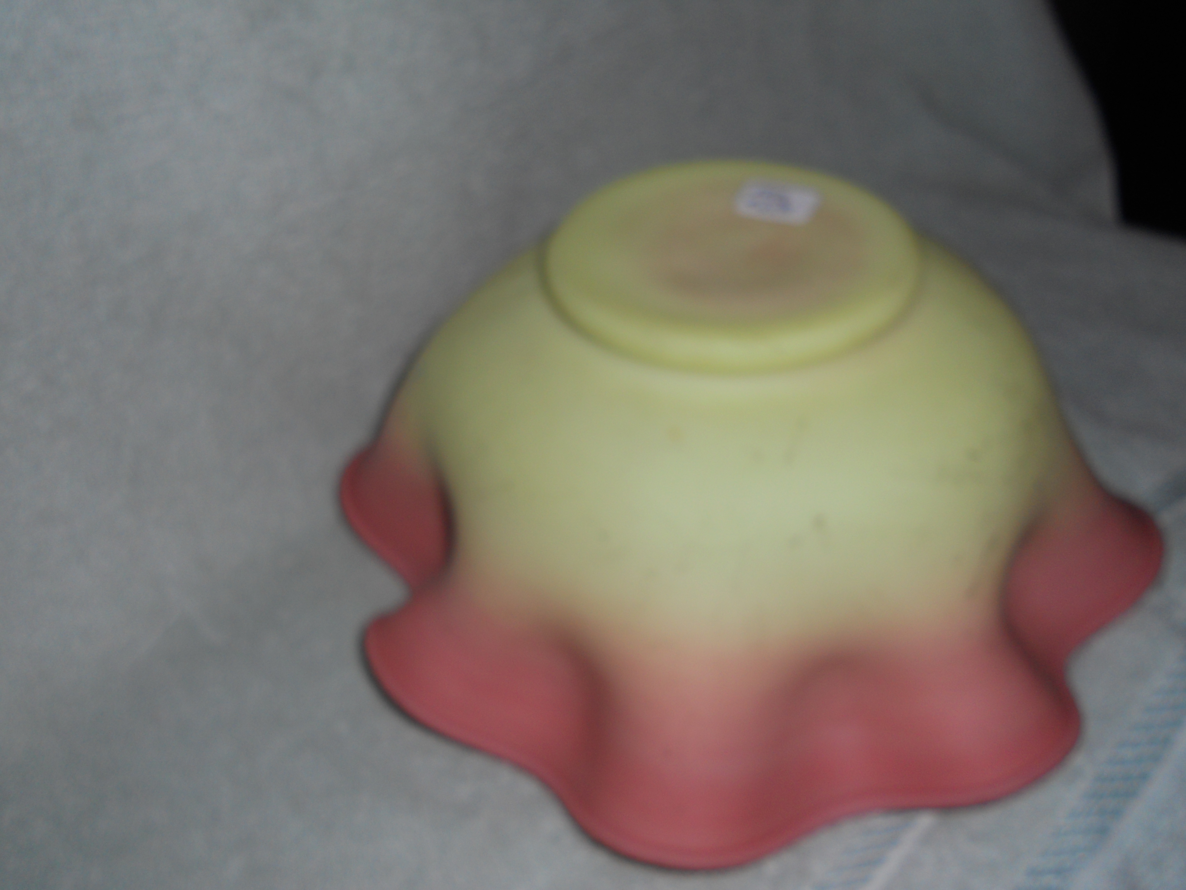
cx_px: 593
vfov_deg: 44.2
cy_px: 445
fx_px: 1096
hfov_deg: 56.8
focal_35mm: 32
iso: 80
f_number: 8.8
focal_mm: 5.8
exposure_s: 1/25
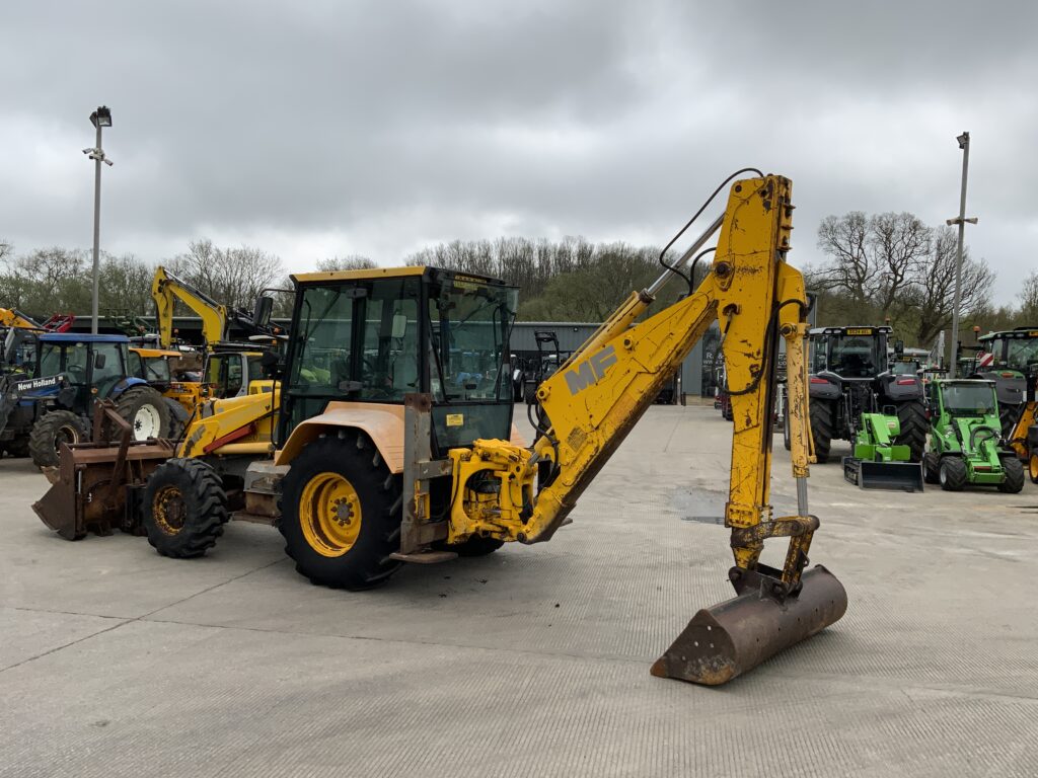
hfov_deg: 61.7
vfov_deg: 48.2
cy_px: 389
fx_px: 870
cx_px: 519
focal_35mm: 29
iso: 16
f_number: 1.8
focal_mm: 3
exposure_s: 1/1577
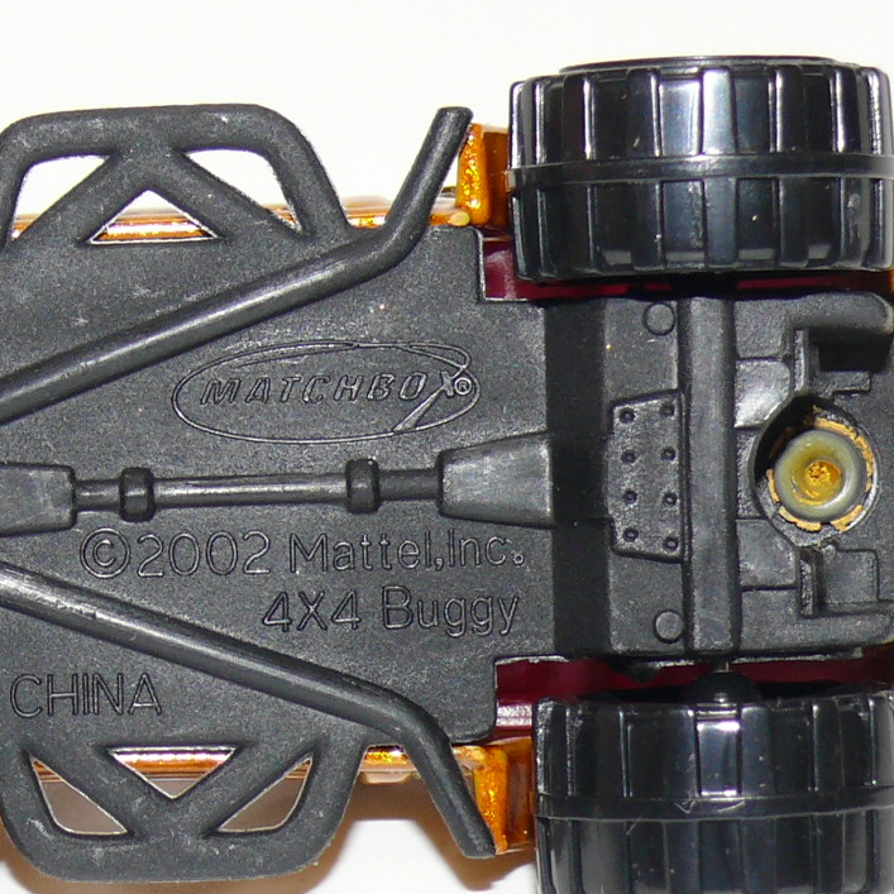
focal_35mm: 206
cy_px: 434
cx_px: 211
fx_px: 6019
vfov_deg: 8.5
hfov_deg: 8.5
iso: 100
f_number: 4
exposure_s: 1/30
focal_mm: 13.6
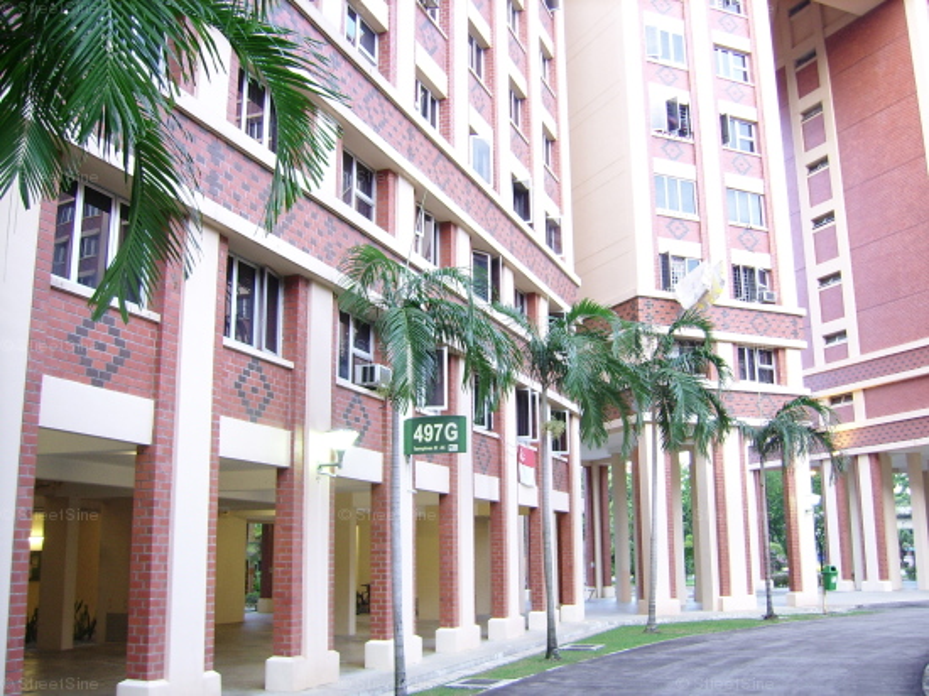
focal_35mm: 35
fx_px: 939
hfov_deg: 52.6
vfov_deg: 40.7
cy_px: 348
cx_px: 464
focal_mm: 5.95
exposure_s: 1/14
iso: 100
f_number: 2.8
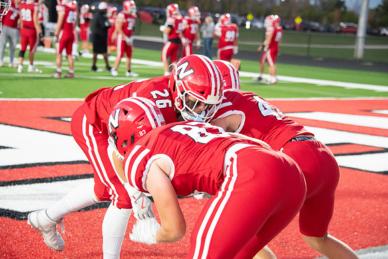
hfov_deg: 19.5
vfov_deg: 13.0
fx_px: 1132
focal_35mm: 105
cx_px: 194
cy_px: 130
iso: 8000
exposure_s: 1/320
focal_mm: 105
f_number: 5.6
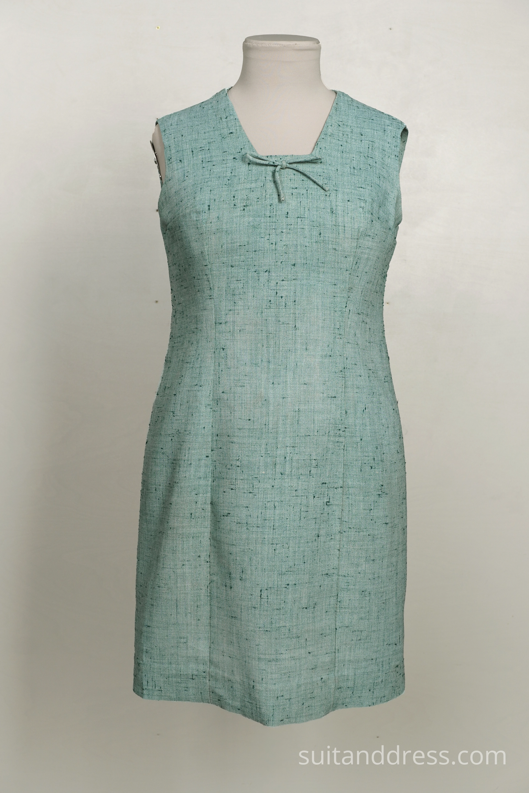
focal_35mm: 48
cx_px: 264
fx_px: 1058
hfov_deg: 28.1
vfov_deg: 41.1
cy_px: 396
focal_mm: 32
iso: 200
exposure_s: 1/25
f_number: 6.3
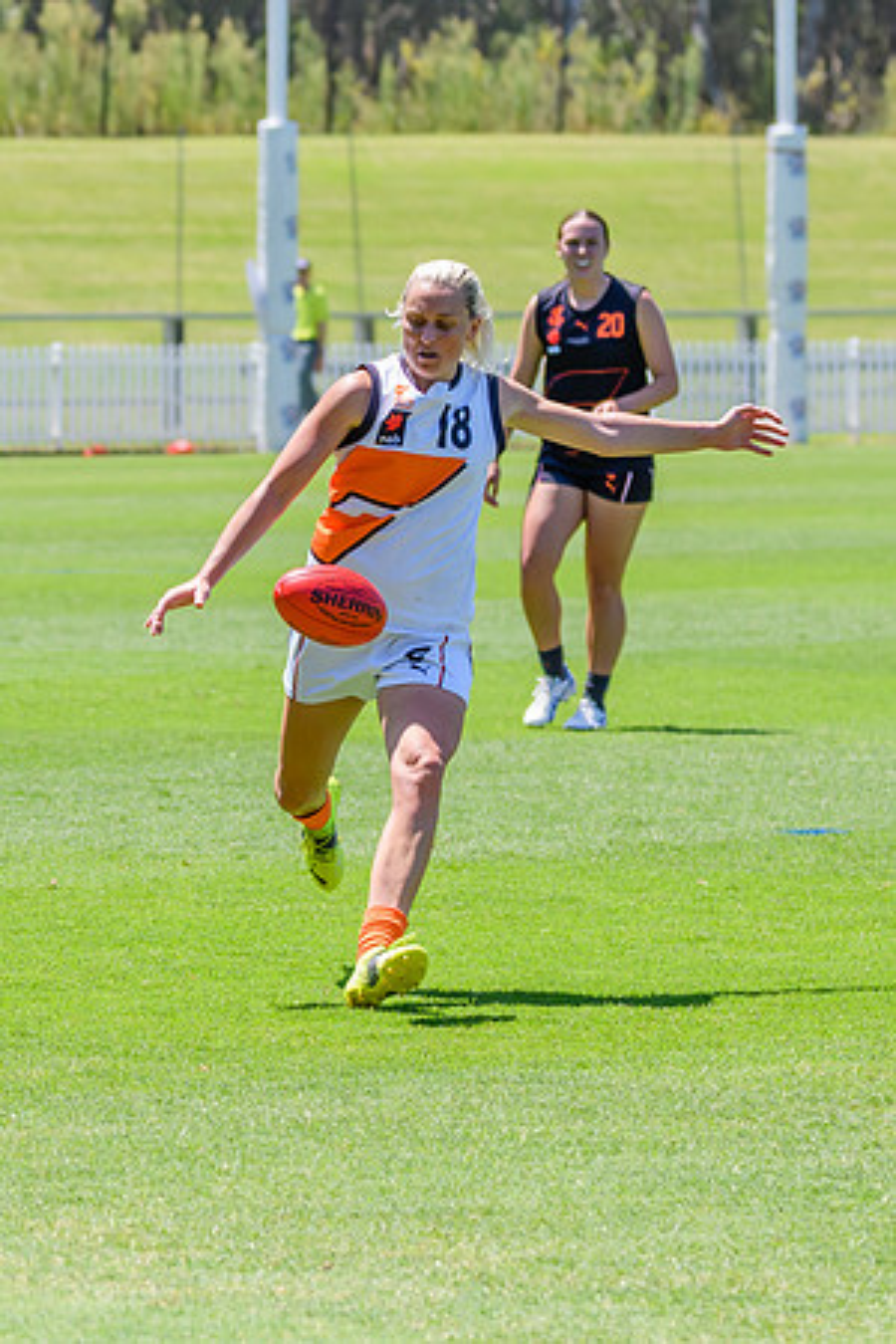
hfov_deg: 4.4
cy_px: 642
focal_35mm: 315
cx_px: 303
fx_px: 11741
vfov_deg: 6.6
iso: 800
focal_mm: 160
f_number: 6.3
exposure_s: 1/2000
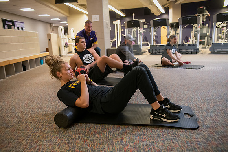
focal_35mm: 29
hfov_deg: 63.6
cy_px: 76
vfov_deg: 45.0
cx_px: 114
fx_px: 184
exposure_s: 1/200
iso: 2000
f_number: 3.2
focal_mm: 29
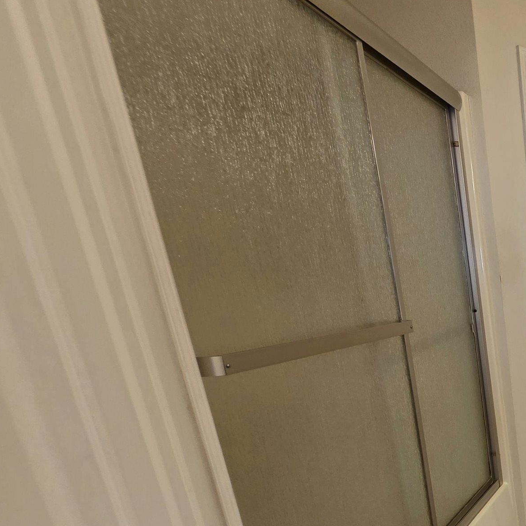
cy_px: 430
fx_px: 516
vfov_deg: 50.3
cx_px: 682
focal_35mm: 30
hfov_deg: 36.1
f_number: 1.9
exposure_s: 1/120
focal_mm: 2.2
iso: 125
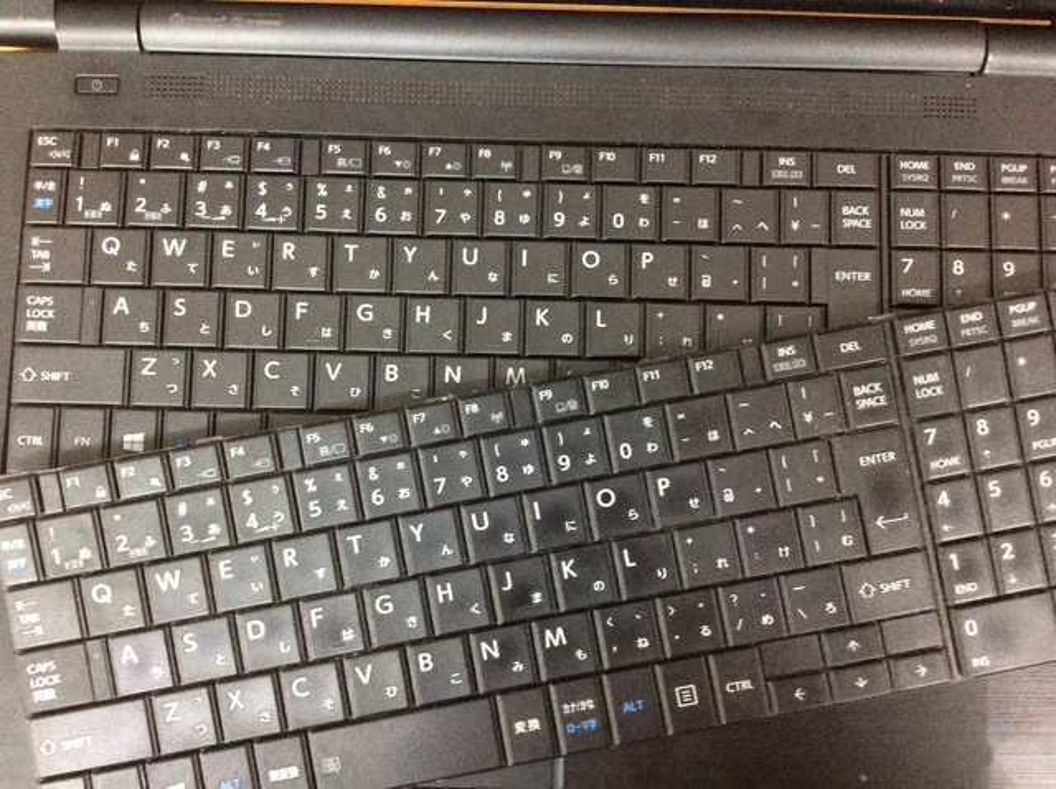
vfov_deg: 44.1
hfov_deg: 56.9
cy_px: 394
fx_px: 975
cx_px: 528
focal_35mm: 32
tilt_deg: -83.6
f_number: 2.4
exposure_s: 1/20
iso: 320
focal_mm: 3.3
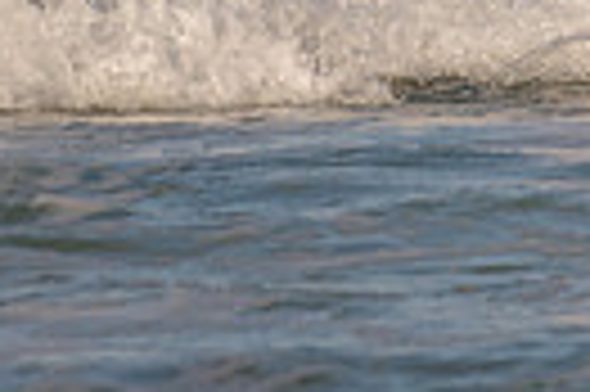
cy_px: -403
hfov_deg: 0.8
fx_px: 44407
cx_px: 973
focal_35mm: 2713
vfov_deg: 0.5
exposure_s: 1/2000
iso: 160
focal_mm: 500
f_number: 5.6
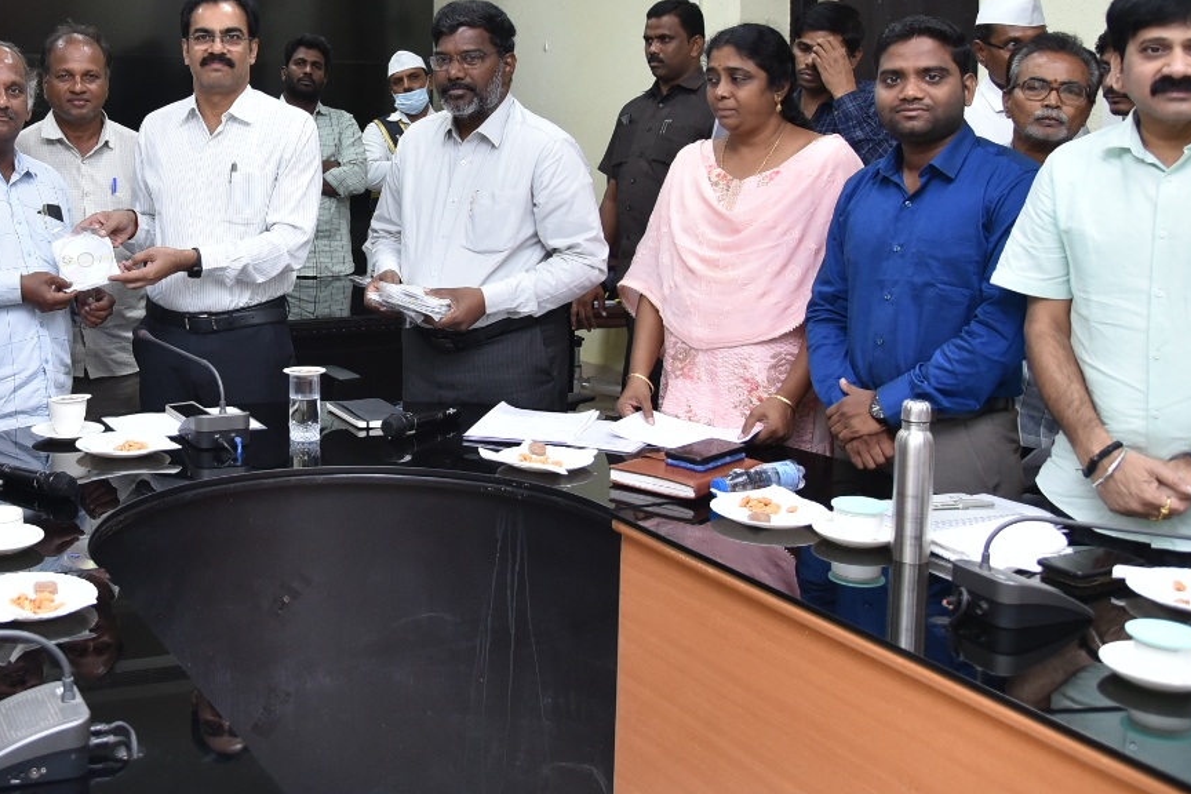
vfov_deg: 29.5
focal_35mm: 45
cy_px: 215
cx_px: 226
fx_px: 1489
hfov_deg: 41.6
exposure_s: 1/125
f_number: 4
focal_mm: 24
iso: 1250
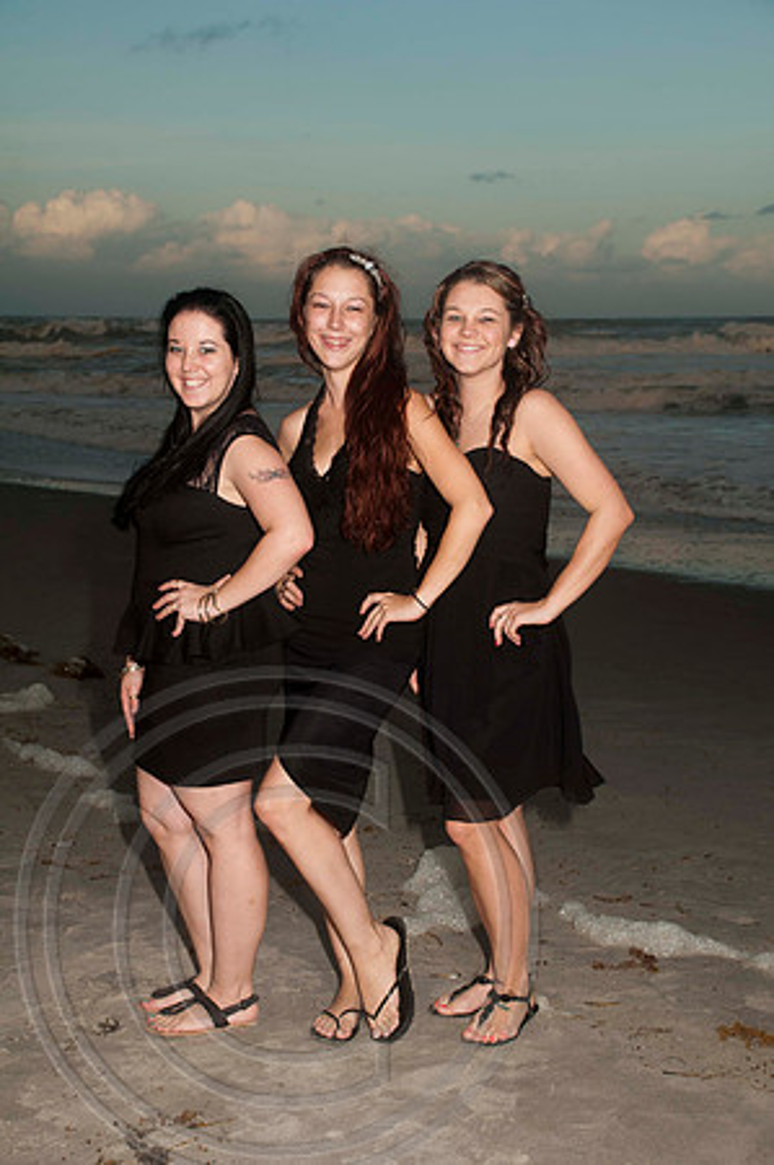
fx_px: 1842
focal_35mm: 57
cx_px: 387
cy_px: 582
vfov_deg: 35.1
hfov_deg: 23.7
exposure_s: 1/160
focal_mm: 38
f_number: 6.3
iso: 100
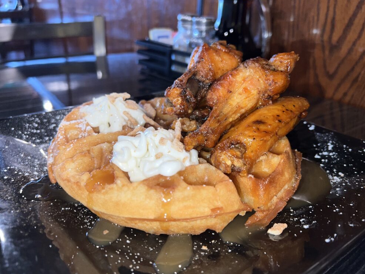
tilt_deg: -24.9
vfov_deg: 51.4
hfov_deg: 65.3
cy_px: 134
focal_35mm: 27
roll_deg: -1.1
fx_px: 285
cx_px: 178
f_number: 1.5
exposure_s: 1/11
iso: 32
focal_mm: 5.7
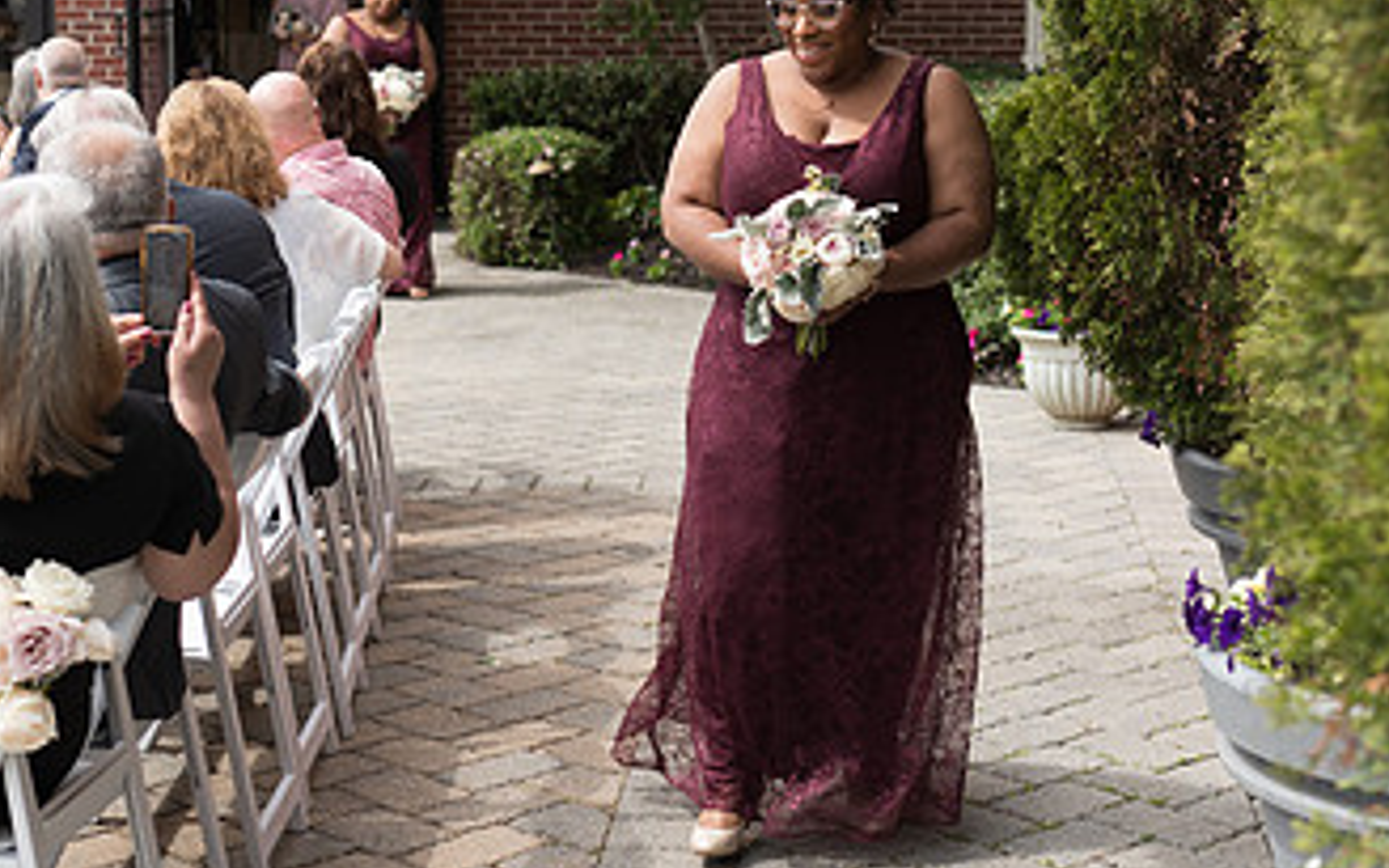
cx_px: 809
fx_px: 2726
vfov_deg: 18.0
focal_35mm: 72
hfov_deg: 28.5
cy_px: 273
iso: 64
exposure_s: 1/640
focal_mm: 40
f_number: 2.8
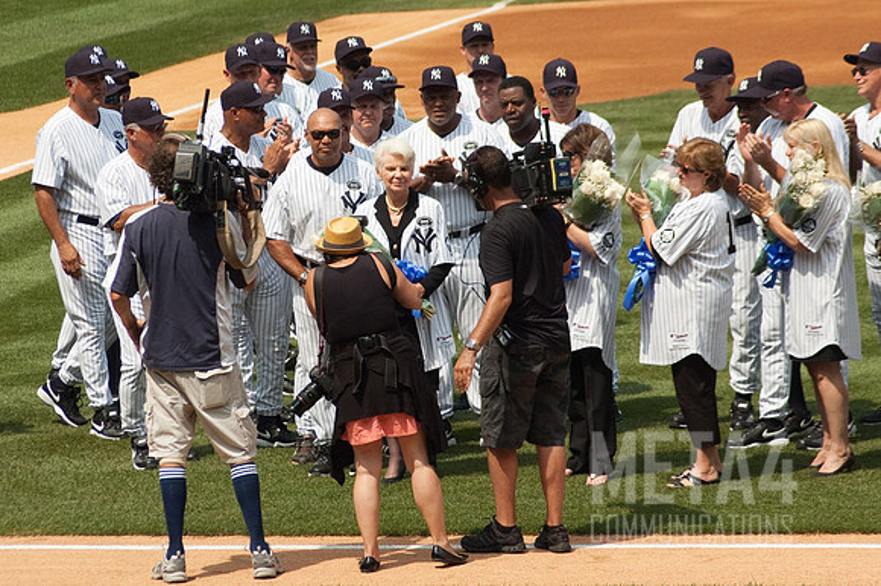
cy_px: 281
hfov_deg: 8.0
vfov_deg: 5.3
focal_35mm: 259
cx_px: 392
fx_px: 6331
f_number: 8
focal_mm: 155
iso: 320
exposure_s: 1/1000
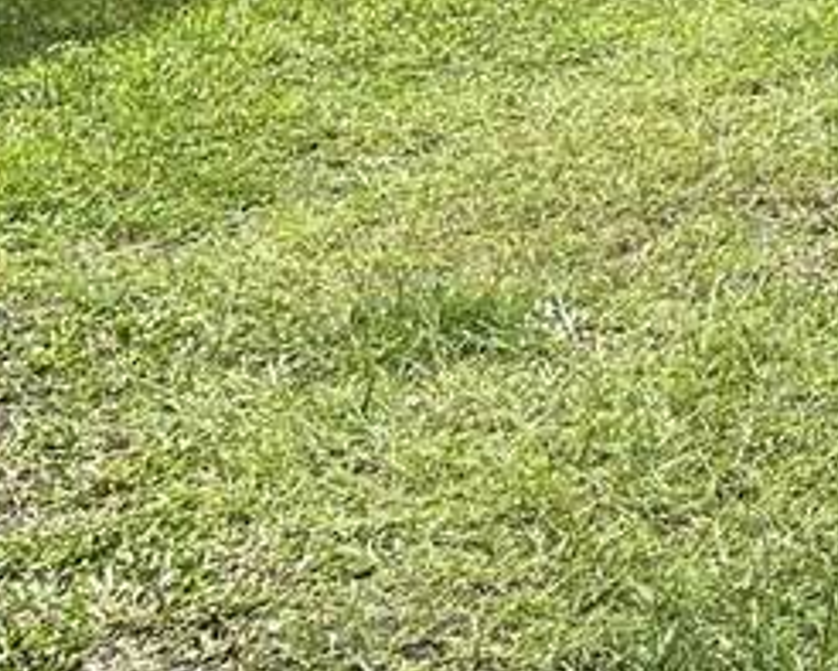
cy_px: -576
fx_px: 3275
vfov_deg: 10.9
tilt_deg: -4.2
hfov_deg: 12.4
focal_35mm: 132
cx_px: 1805
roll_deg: +1.3
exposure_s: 1/2513
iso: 50
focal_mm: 5.7
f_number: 1.5
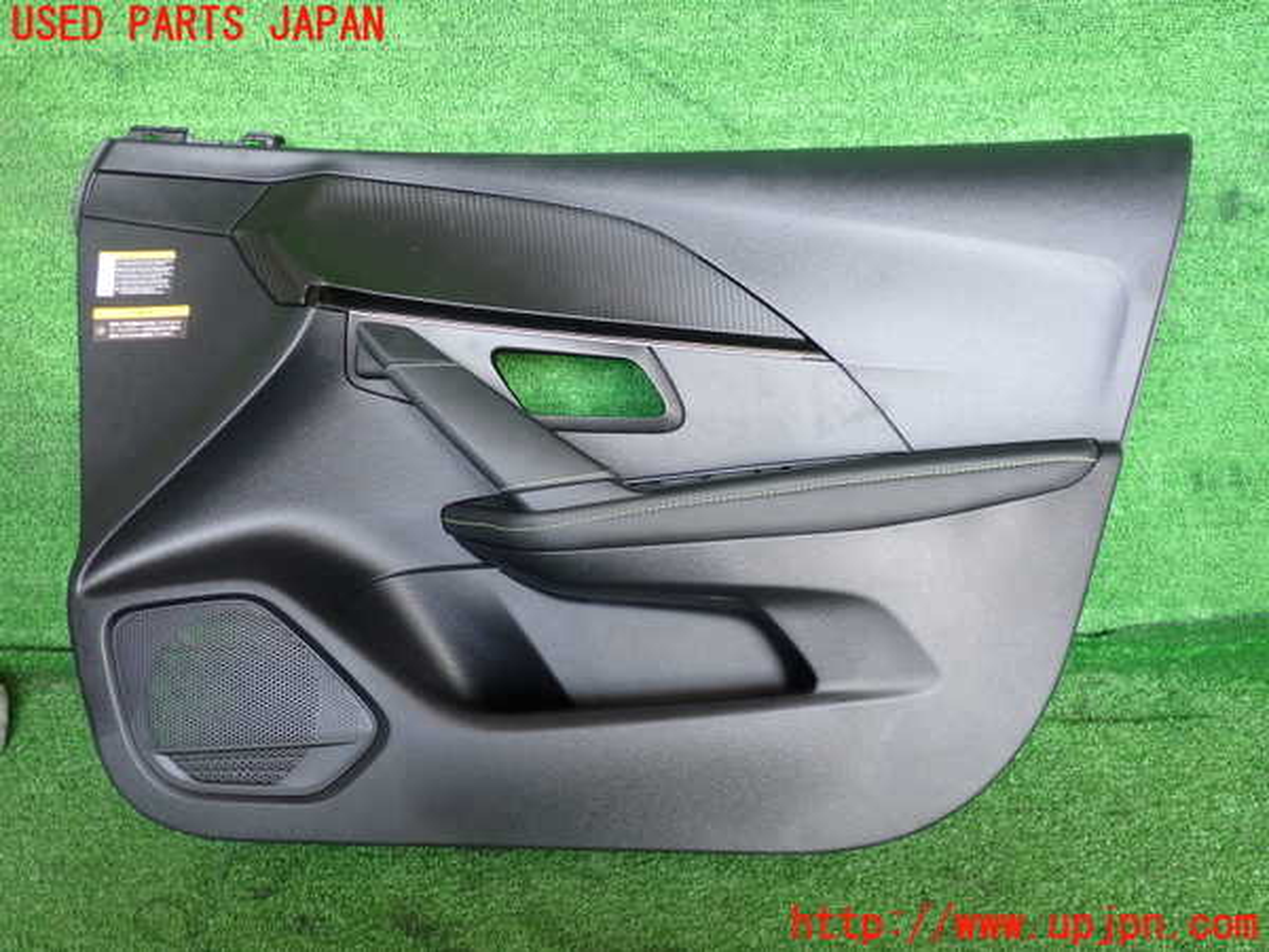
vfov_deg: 46.8
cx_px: 634
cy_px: 476
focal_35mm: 30
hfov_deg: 60.0
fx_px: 1100
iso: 200
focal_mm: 5.4
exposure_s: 1/30
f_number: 2.3
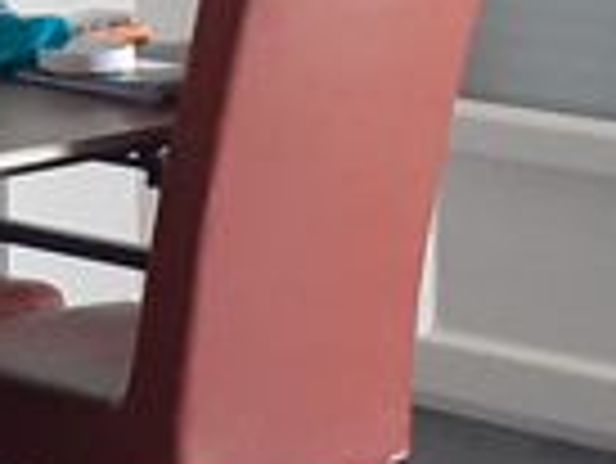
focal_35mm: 197
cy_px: -167
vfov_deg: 7.5
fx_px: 3509
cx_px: -1043
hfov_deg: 8.8
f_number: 1.9
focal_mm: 3.6
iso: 200
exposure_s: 1/50
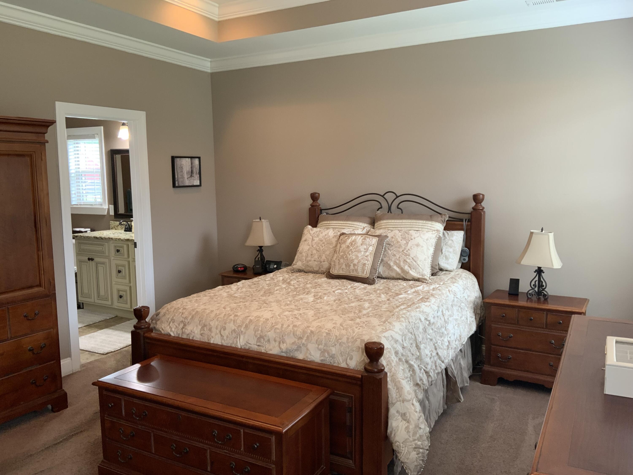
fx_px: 530
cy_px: 238
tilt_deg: -6.2
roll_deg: +0.1
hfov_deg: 61.7
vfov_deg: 48.2
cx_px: 316
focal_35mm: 29
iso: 100
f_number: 1.8
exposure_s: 1/60
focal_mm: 3
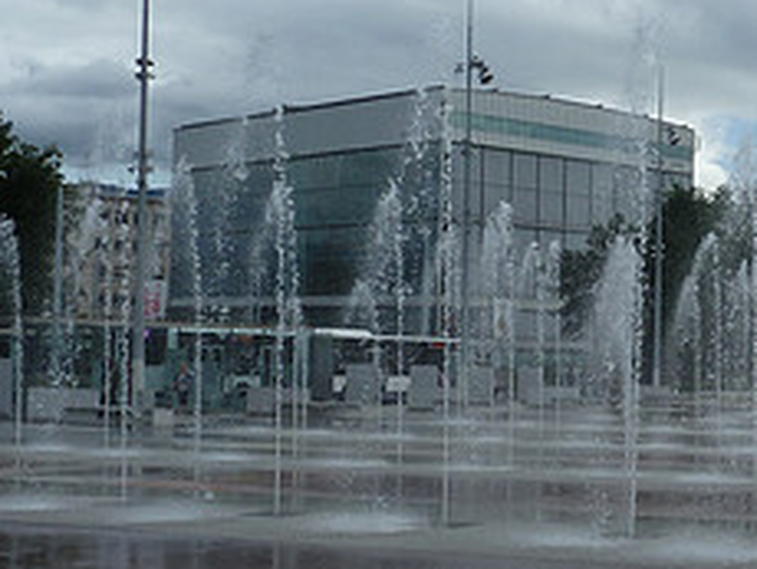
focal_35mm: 73
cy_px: 360
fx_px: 1598
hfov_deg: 25.4
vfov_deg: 20.2
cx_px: 754
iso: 80
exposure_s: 1/500
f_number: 5.6
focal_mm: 4.7
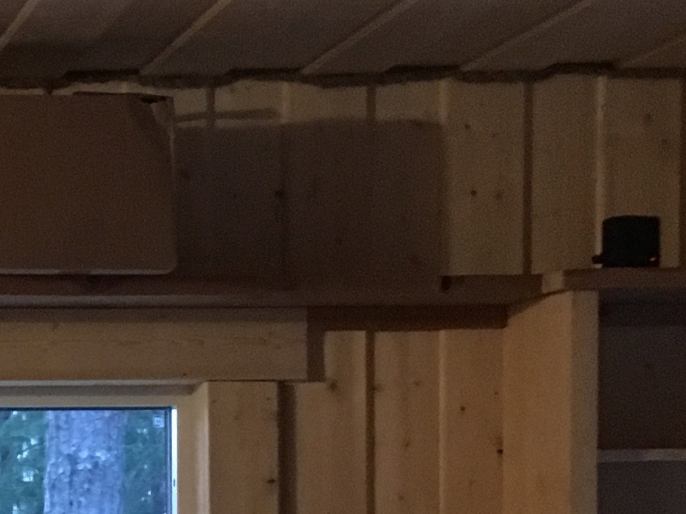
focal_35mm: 112
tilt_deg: -3.7
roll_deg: +0.7
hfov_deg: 17.0
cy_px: 618
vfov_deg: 12.9
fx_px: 2220
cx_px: -62
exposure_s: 1/17
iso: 320
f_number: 2.2
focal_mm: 4.15
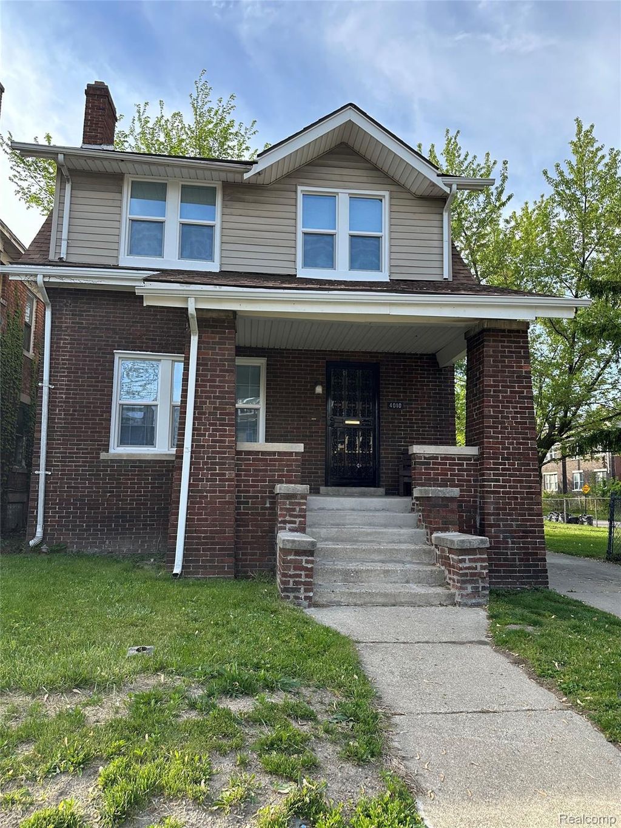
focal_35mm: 24
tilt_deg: +7.4
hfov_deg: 56.8
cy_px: 414
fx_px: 574
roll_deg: -1.0
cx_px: 310
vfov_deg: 71.6
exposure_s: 1/1062
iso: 80
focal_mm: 6.86
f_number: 1.78
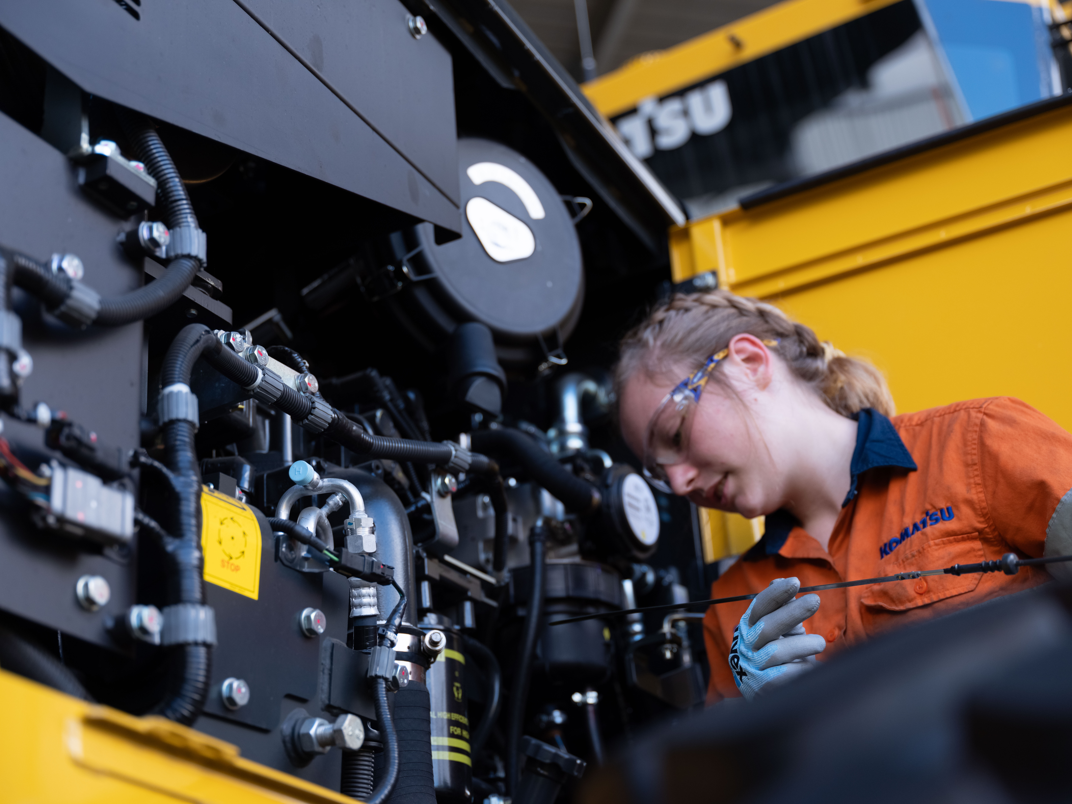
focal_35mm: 62
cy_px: 402
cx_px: 536
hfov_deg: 31.2
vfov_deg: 23.7
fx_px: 1920
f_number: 4
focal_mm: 78
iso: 640
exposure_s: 1/320
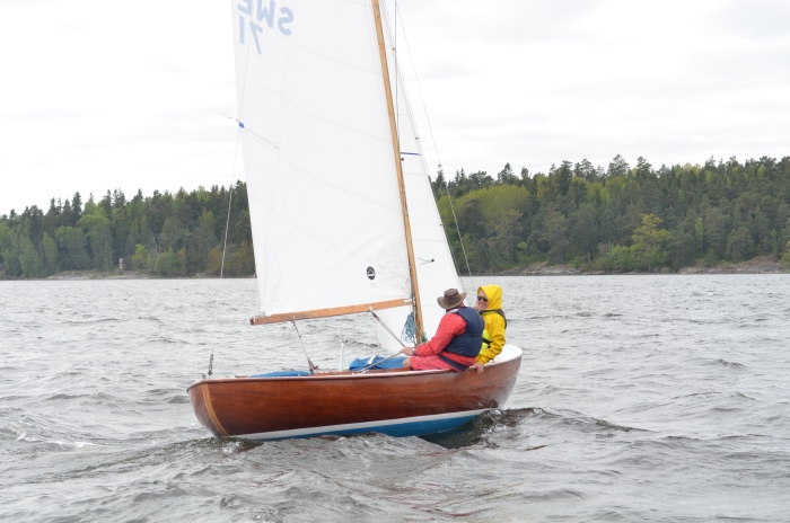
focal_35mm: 90
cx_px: 395
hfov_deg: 22.7
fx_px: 1971
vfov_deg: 15.1
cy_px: 262
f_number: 5.6
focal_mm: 60
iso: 200
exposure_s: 1/500
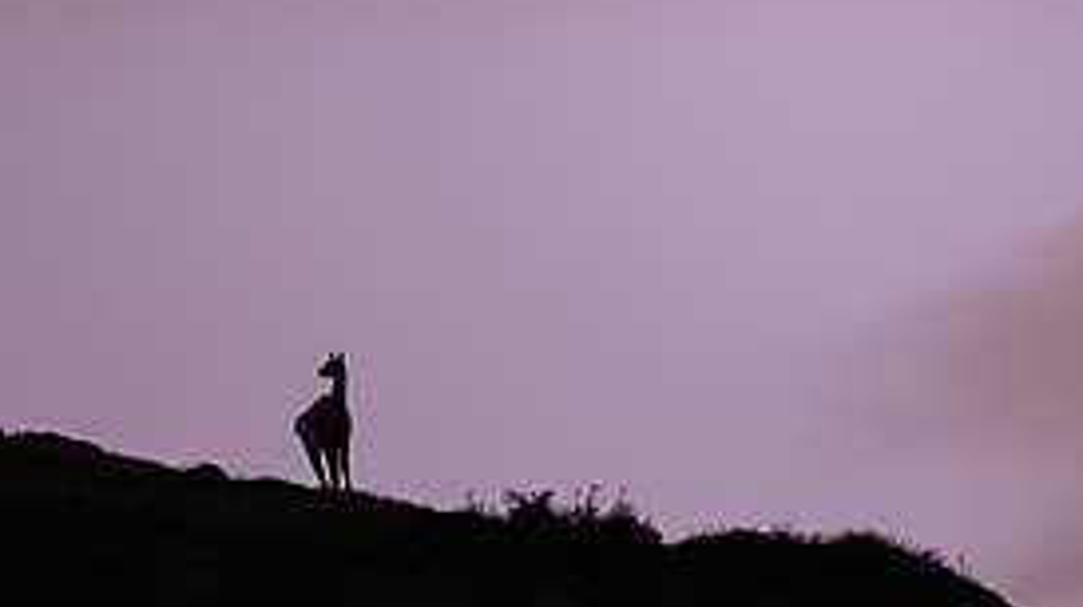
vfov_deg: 1.2
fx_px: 29667
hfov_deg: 2.1
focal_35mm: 1034
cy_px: -5
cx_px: 835
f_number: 2.8
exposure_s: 1/800
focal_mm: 400
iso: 640
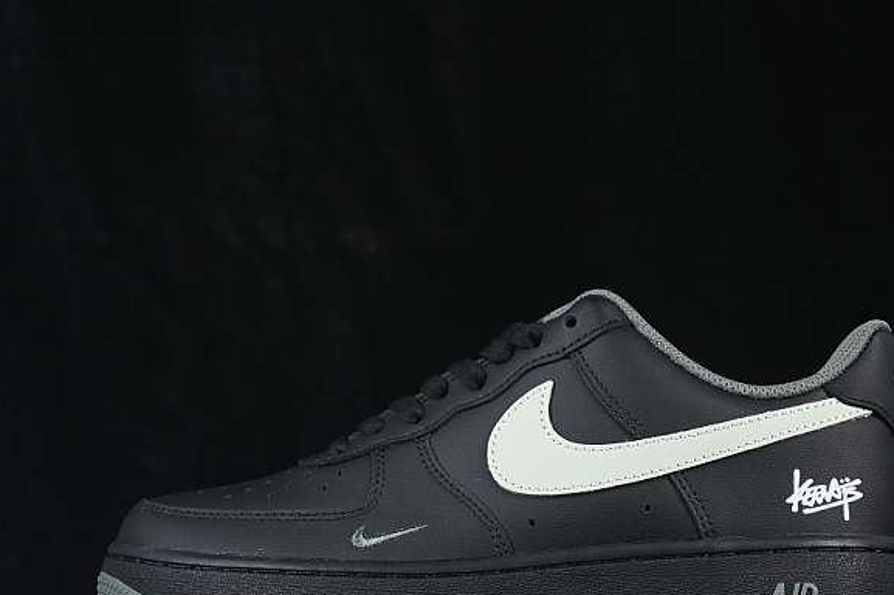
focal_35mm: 104
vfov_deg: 13.1
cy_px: 411
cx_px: 527
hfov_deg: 19.6
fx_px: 2581
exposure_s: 1/60
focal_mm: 50
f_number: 6.3
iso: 160
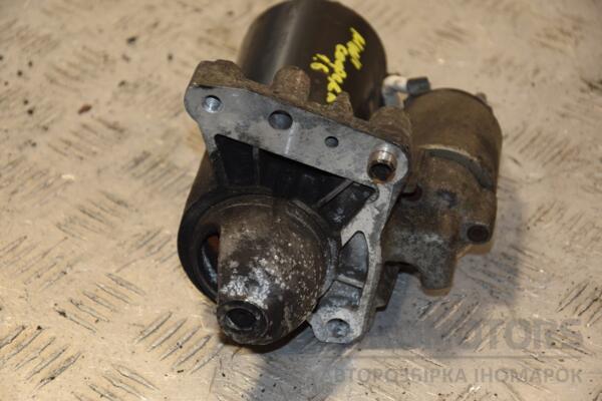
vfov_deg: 10.8
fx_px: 2132
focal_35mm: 128
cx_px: 301
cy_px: 200
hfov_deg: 16.1
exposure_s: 1/160
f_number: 5.6
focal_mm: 85
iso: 800
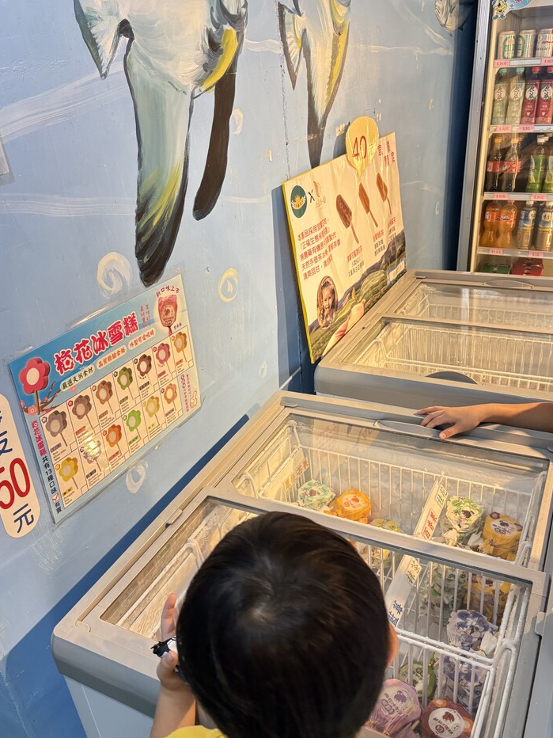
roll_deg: +5.5
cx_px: 262
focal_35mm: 29
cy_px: 394
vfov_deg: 61.6
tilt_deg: -27.7
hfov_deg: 48.2
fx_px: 618
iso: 160
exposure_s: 1/60
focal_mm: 5.96
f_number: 1.6
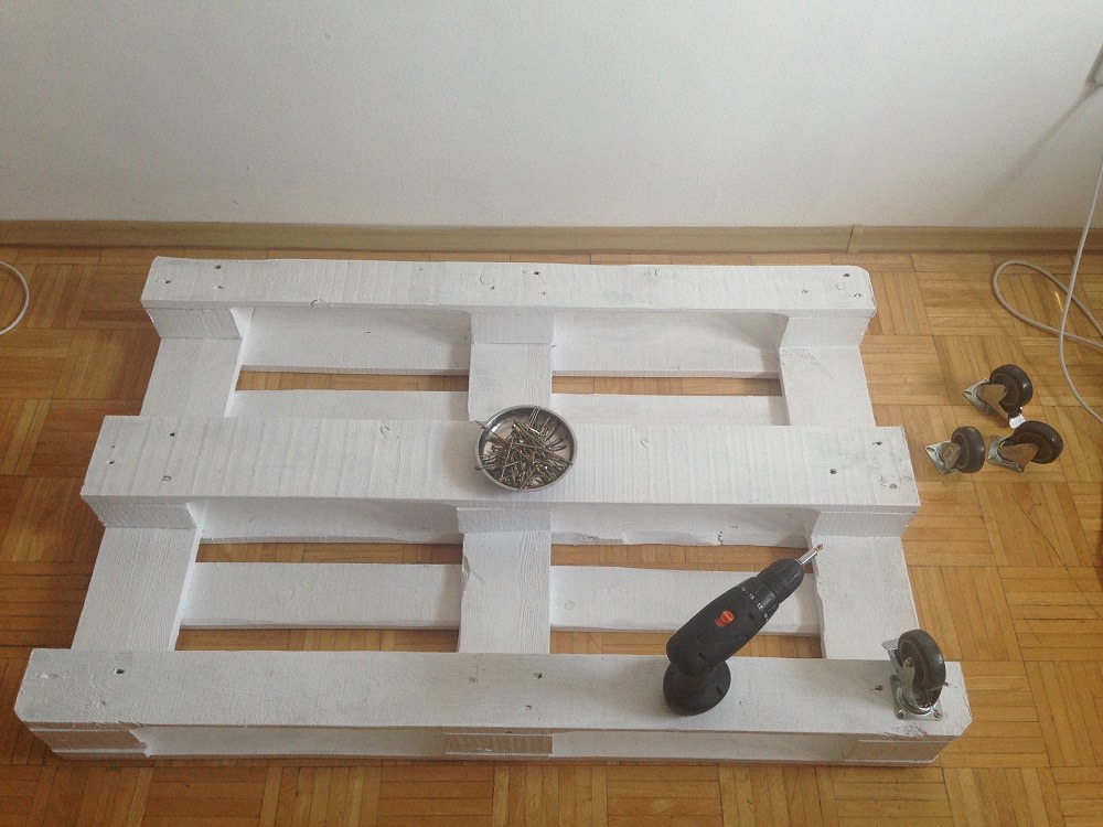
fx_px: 1052
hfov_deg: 55.4
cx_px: 552
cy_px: 414
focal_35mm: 33
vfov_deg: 42.9
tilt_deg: -54.3
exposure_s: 1/120
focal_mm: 4.12
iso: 80
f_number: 2.4
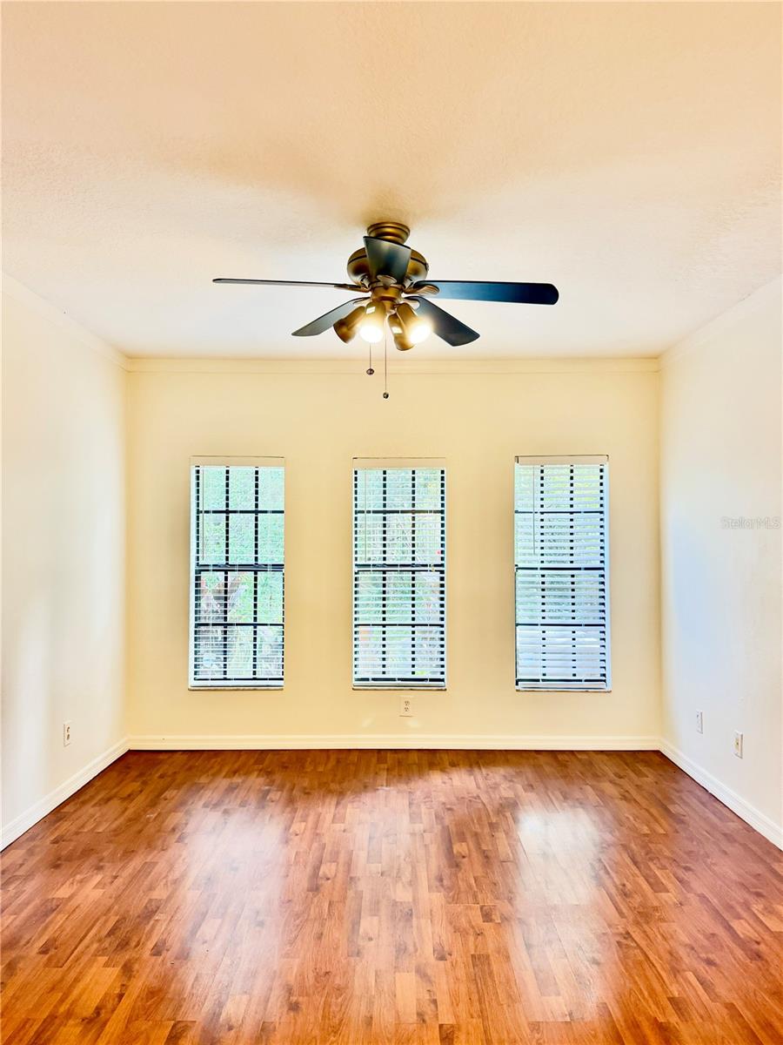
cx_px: 392
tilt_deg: +0.6
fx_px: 724
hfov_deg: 56.8
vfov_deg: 71.6
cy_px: 522
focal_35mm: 24
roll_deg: -0.4
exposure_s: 1/120
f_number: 1.78
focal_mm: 6.76
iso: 200
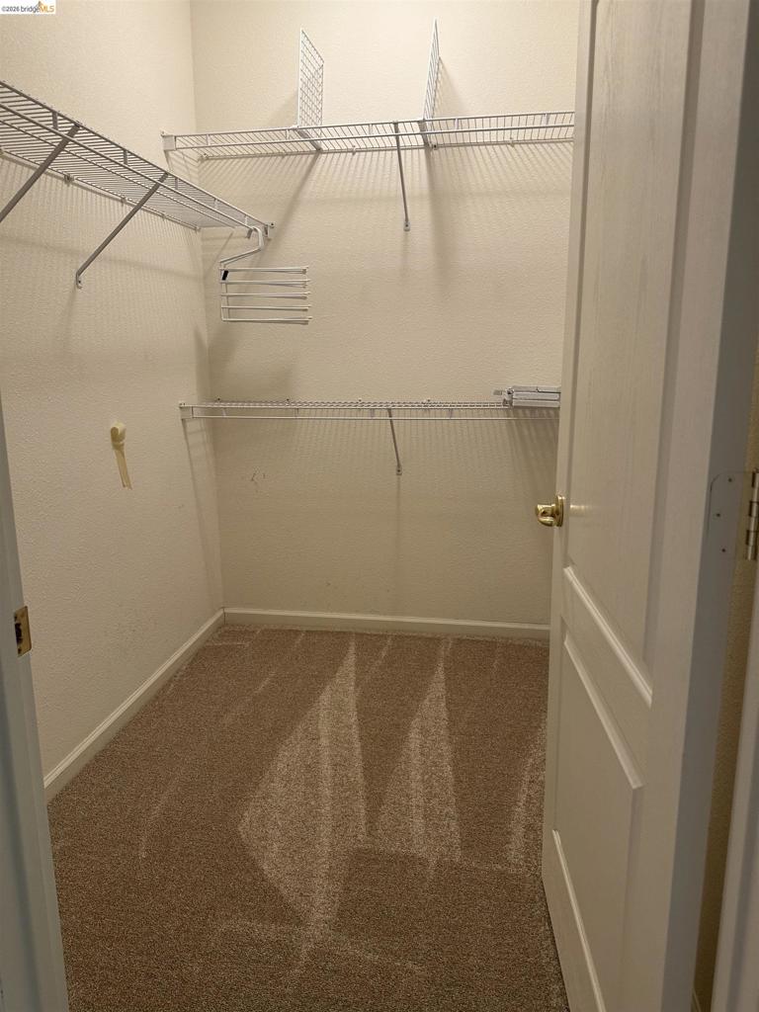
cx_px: 380
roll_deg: +0.1
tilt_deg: -10.8
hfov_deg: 56.8
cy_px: 506
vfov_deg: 71.6
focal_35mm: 24
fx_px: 702
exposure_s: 1/120
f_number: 1.78
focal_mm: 6.86
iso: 160
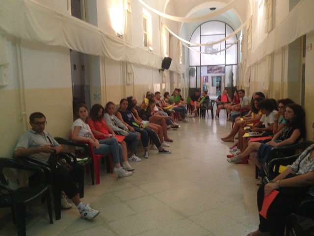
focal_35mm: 33
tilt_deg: -6.3
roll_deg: +1.1
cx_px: 157
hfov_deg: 55.4
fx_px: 299
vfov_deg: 42.9
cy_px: 118
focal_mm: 4.12
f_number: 2.4
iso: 320
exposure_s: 1/20
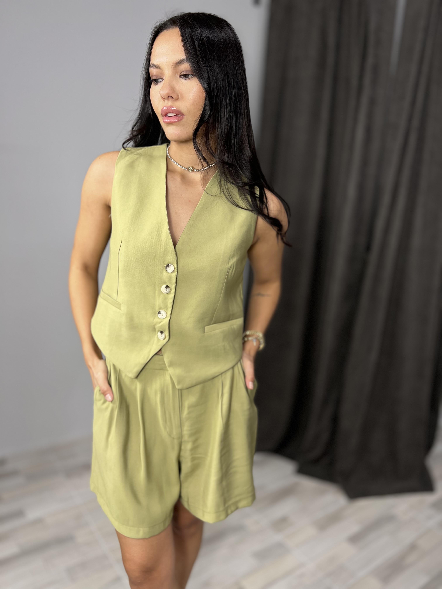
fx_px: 443
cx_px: 221
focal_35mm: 26
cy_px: 294
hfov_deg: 53.1
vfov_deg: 67.3
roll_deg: -3.4
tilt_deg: -12.1
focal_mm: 5.7
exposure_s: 1/100
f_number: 1.5
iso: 64
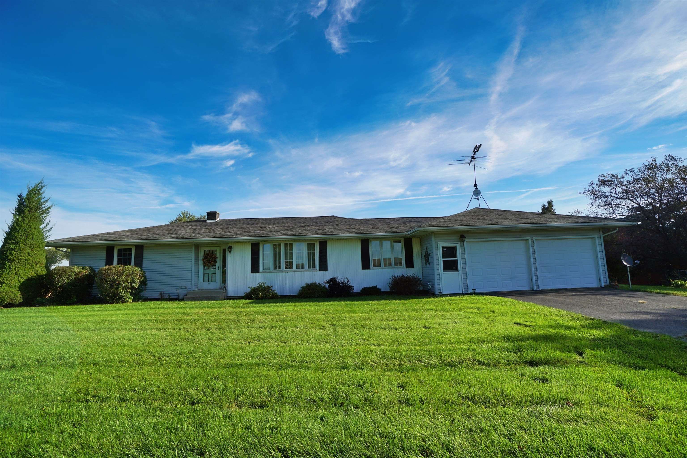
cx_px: 344
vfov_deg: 72.0
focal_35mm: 16
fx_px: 315
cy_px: 229
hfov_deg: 95.0
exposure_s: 1/200
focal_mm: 11
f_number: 8
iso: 100
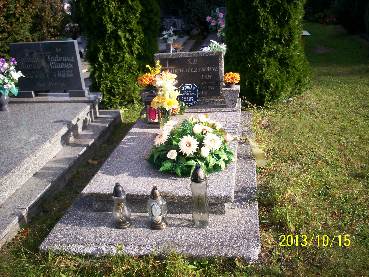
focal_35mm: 36
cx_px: 184
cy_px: 138
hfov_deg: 51.4
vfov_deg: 39.7
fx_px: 384
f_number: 4.5
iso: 100
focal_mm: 6
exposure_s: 1/286
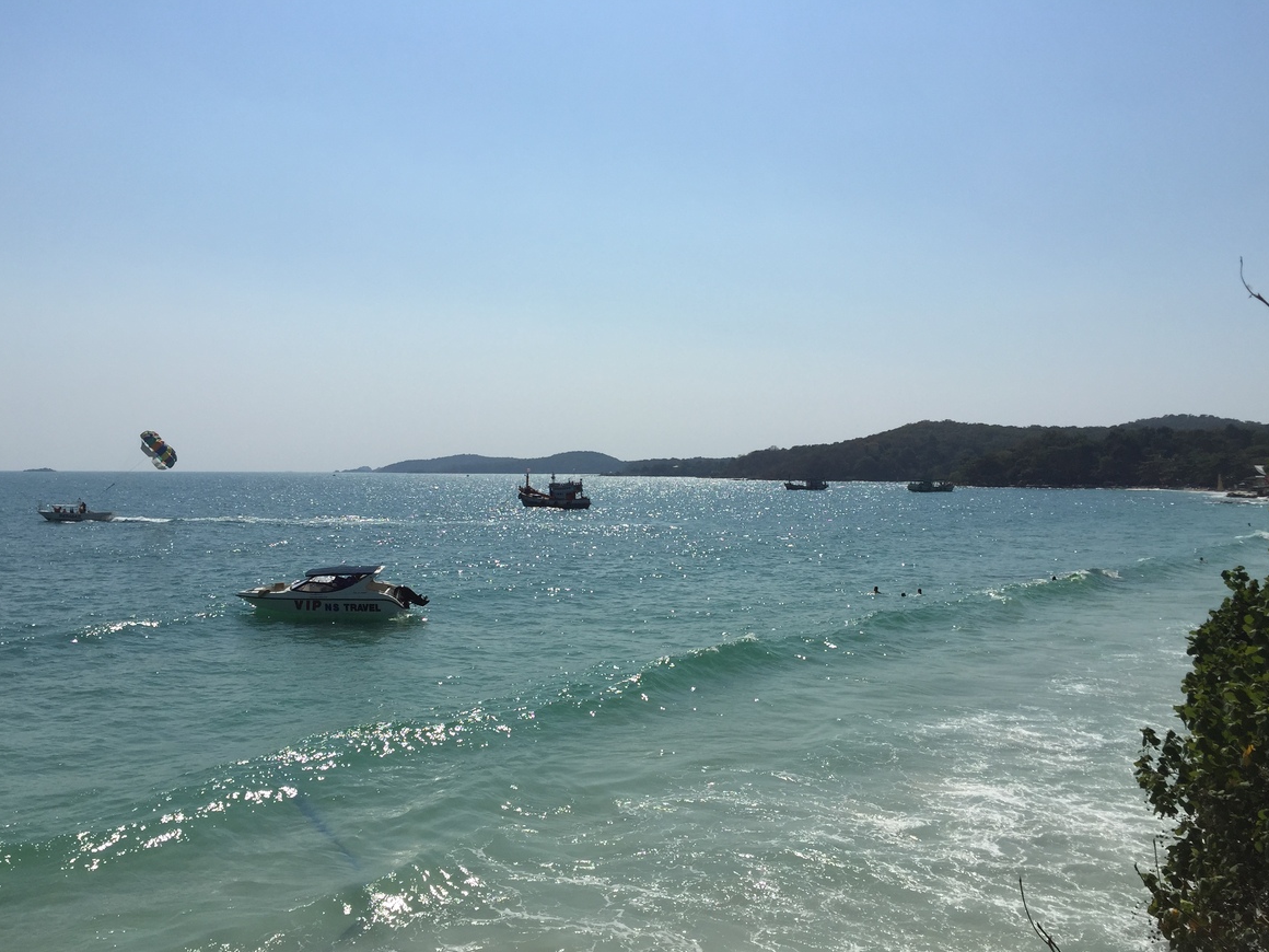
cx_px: 626
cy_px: 481
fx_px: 1100
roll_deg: -1.4
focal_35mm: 30
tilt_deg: -0.8
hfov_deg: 60.0
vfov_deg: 46.8
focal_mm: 4.15
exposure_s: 1/6623
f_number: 2.2
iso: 32
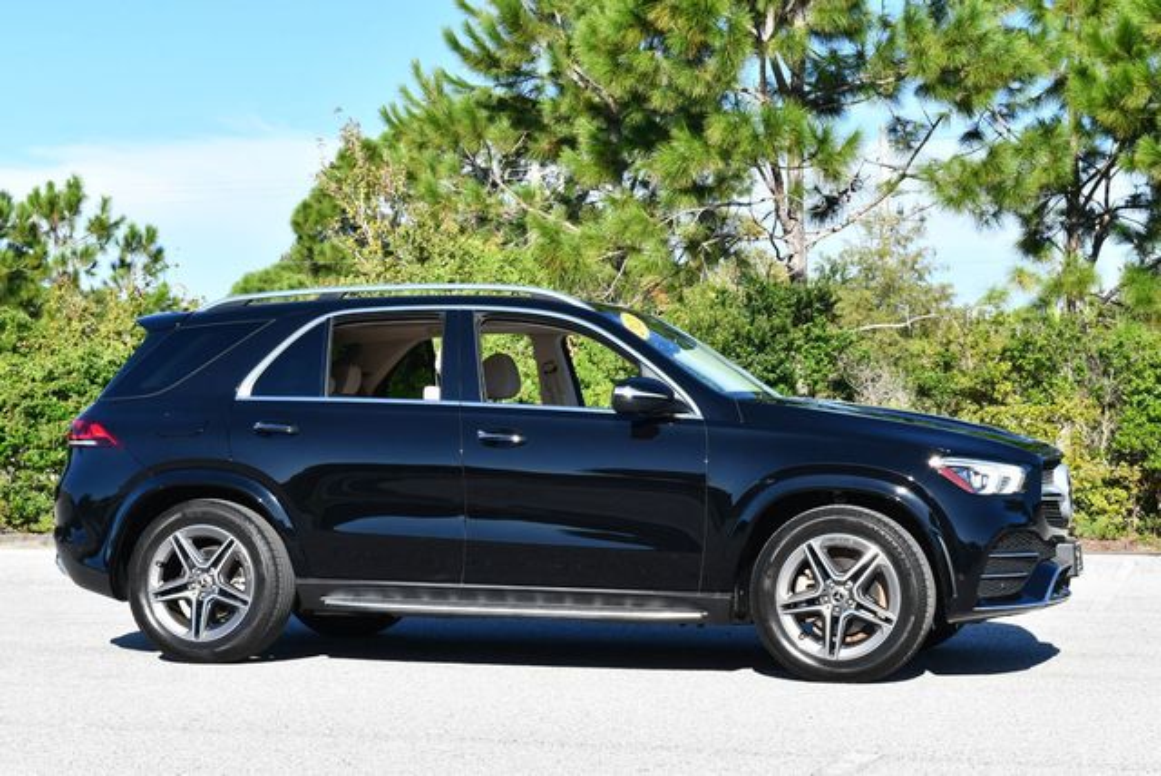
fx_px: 2259
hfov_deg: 28.8
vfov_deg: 19.5
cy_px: 388
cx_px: 580
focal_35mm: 70
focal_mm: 35
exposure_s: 1/250
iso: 200
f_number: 8
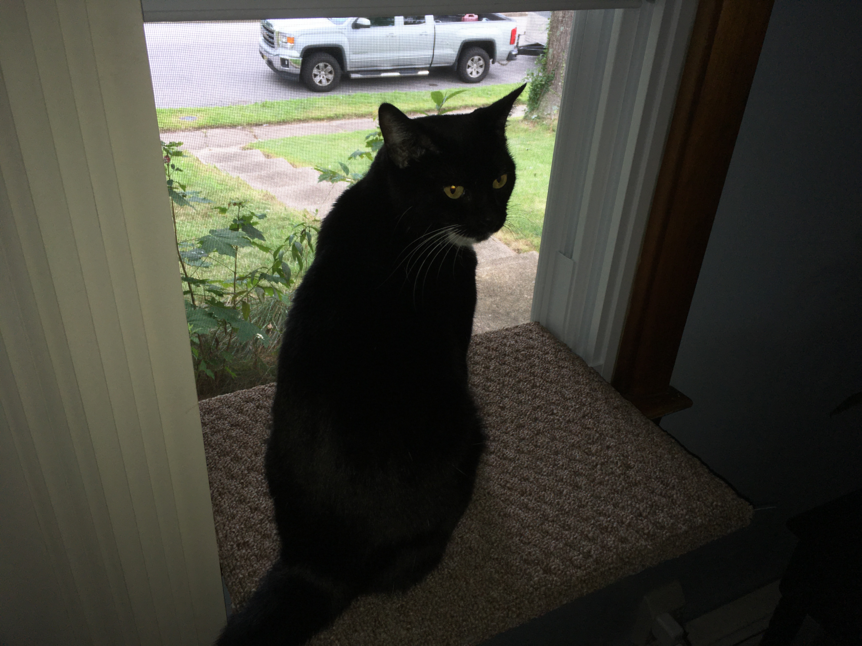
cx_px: 431
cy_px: 323
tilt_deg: -31.2
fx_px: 722
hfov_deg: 61.7
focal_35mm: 29
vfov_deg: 48.2
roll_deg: -2.1
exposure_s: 1/142
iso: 25
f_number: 2.2
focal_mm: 4.15
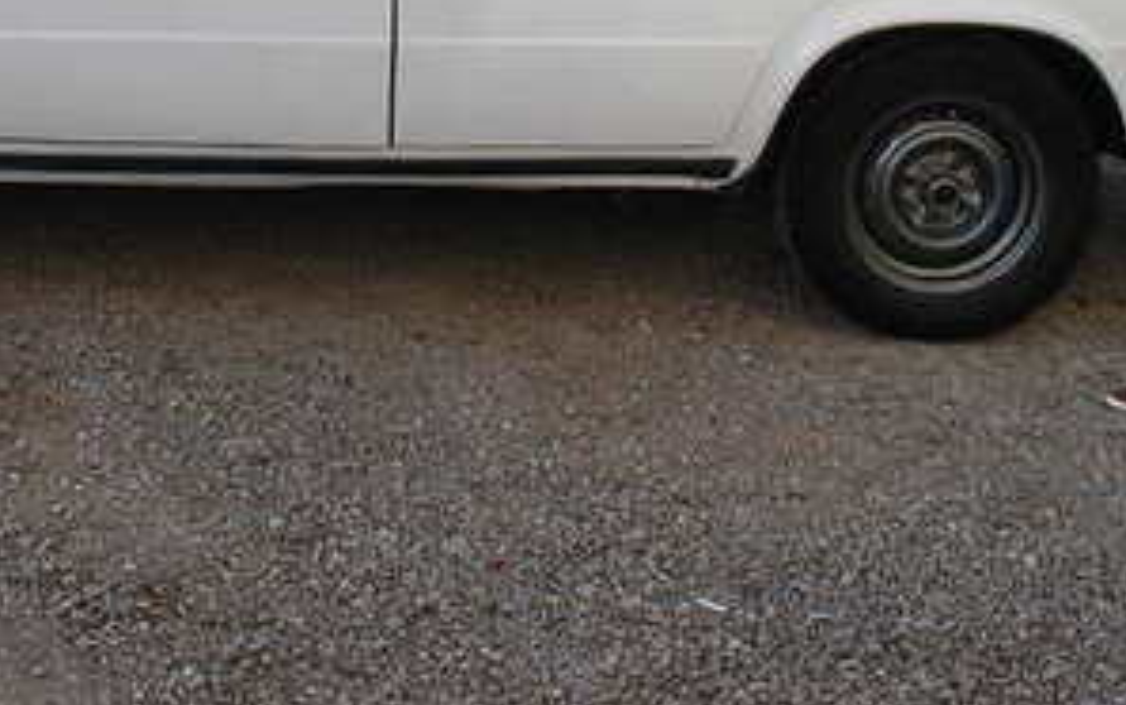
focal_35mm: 68
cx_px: 326
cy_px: -121
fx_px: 2088
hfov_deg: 29.8
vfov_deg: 18.3
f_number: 5.6
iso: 100
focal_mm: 20
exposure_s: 1/125
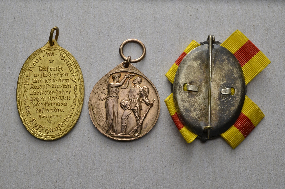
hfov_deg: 37.9
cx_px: 142
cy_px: 94
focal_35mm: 52
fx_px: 415
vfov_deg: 25.6
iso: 400
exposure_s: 1/250
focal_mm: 35
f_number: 14
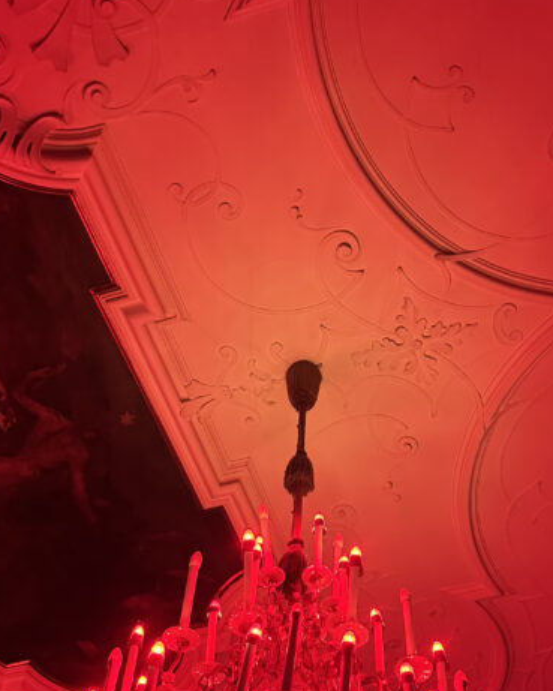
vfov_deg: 34.6
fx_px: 1063
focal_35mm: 52
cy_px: 579
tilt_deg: +49.5
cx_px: 295
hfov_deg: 29.1
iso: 800
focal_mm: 6.76
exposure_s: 1/50
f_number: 1.78
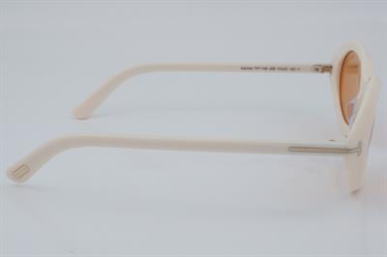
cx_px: 194
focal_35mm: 75
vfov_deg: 18.2
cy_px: 128
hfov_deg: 27.0
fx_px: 806
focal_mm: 50
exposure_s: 1/4
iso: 100
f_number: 32
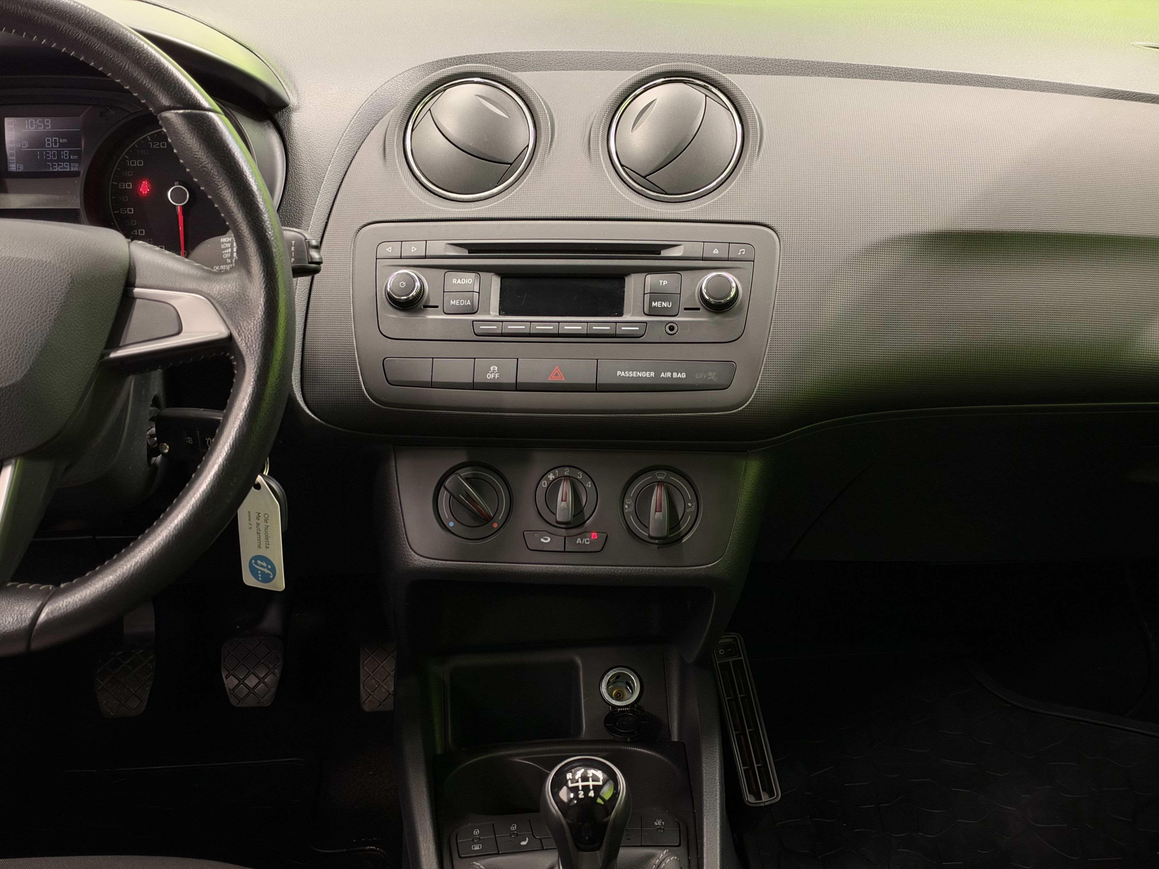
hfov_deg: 39.7
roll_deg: +0.9
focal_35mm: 48
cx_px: 580
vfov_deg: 30.3
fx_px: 1607
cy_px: 434
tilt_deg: -22.3
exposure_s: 1/33
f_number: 1.48
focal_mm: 6.93
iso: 160
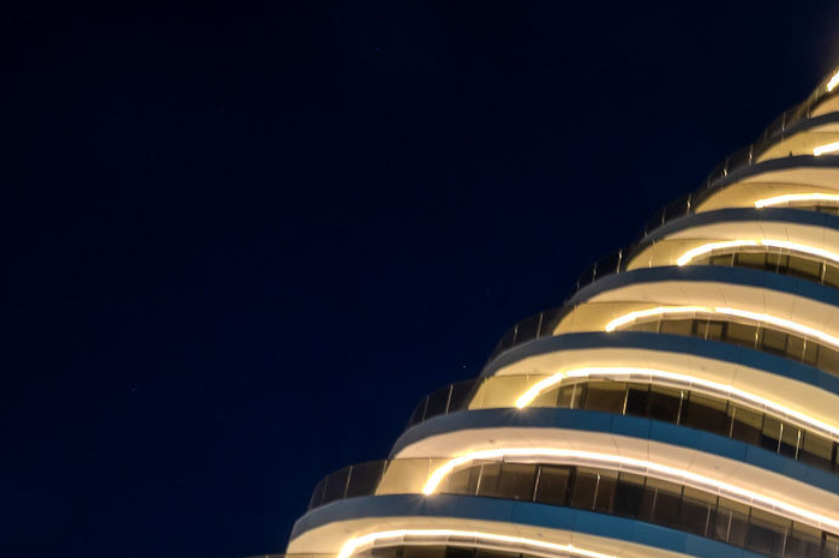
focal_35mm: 41
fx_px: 955
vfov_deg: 27.4
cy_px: 718
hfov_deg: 31.5
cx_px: 1176
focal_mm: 14
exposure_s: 3
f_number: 10
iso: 400
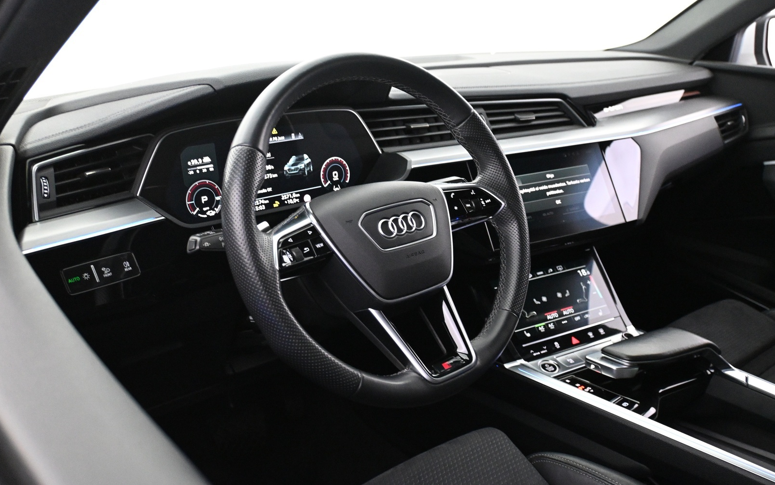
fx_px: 718
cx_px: 390
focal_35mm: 34
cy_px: 243
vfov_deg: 37.3
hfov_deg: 56.7
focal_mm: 22
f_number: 4
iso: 4000
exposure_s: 1/30
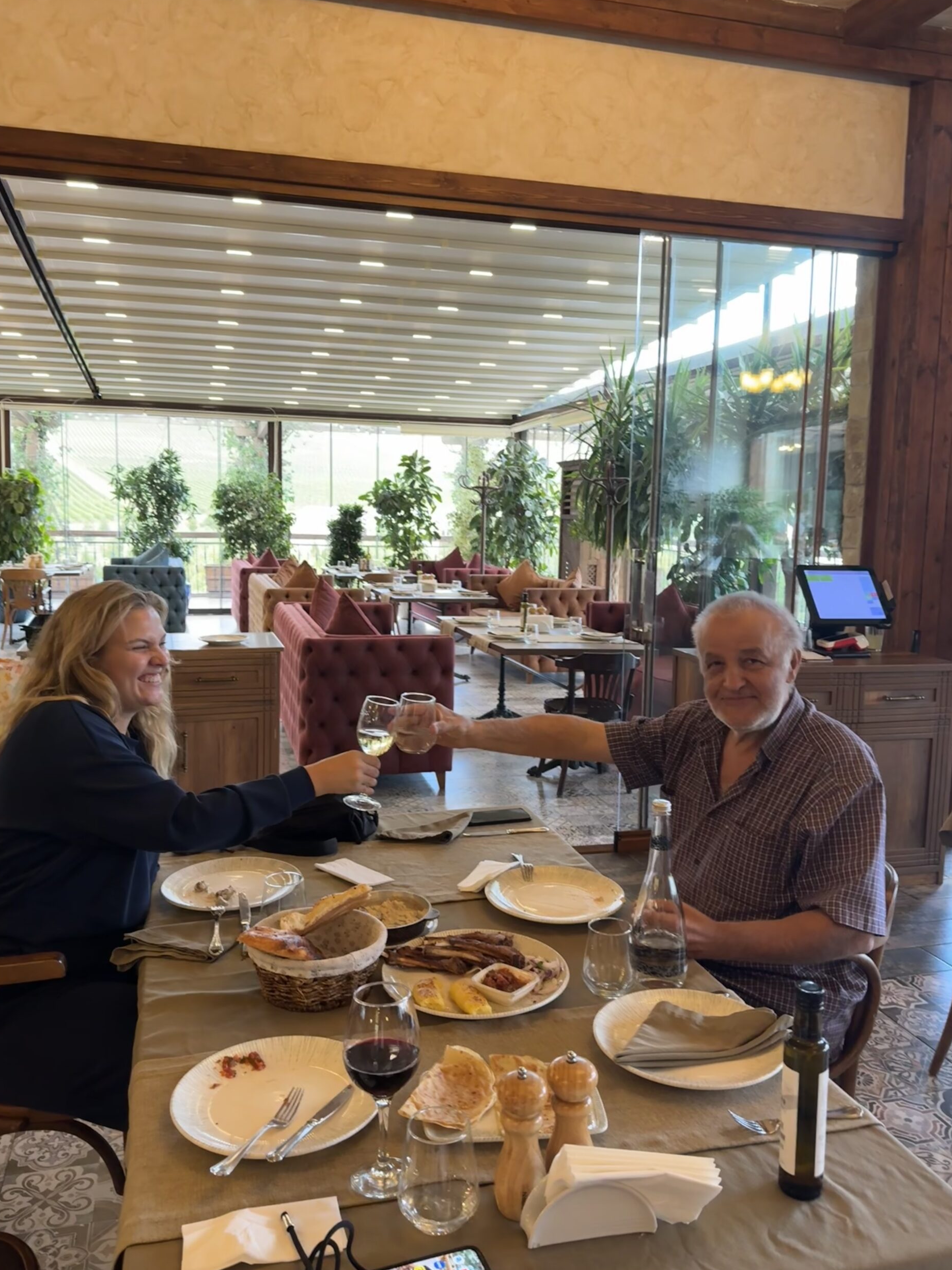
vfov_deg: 69.4
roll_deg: -0.8
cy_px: 621
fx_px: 917
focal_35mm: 25
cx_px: 466
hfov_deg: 54.9
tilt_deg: -5.3
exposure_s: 1/50
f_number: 1.78
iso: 320
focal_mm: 6.76
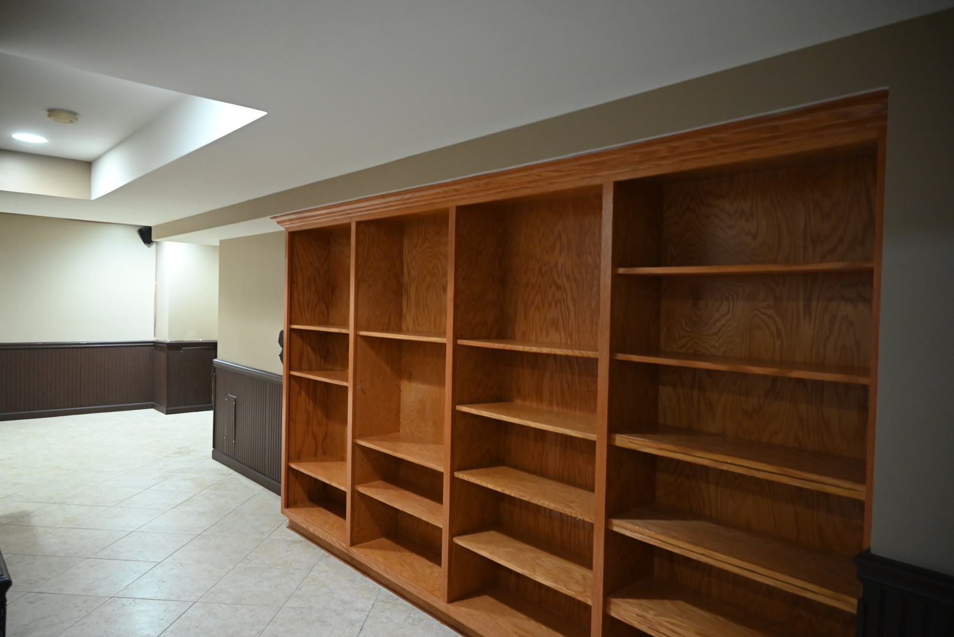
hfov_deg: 73.7
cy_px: 318
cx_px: 477
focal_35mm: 24
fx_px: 636
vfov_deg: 53.2
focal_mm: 24
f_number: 4
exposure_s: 1/20
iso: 2500
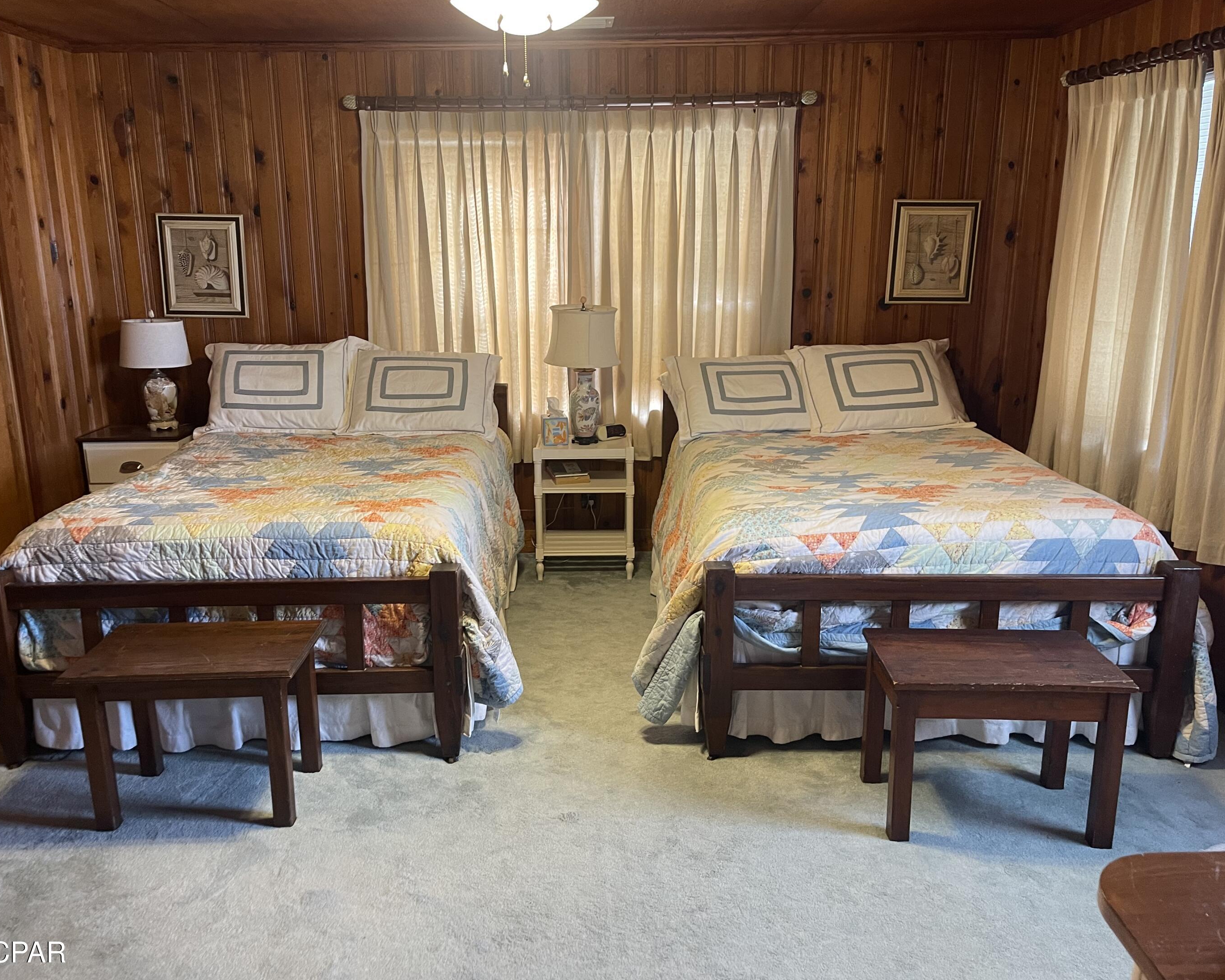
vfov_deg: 53.2
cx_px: 573
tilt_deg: -14.6
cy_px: 491
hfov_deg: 64.0
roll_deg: +1.2
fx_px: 979
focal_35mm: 27
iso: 200
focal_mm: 5.1
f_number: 1.6
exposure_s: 1/60
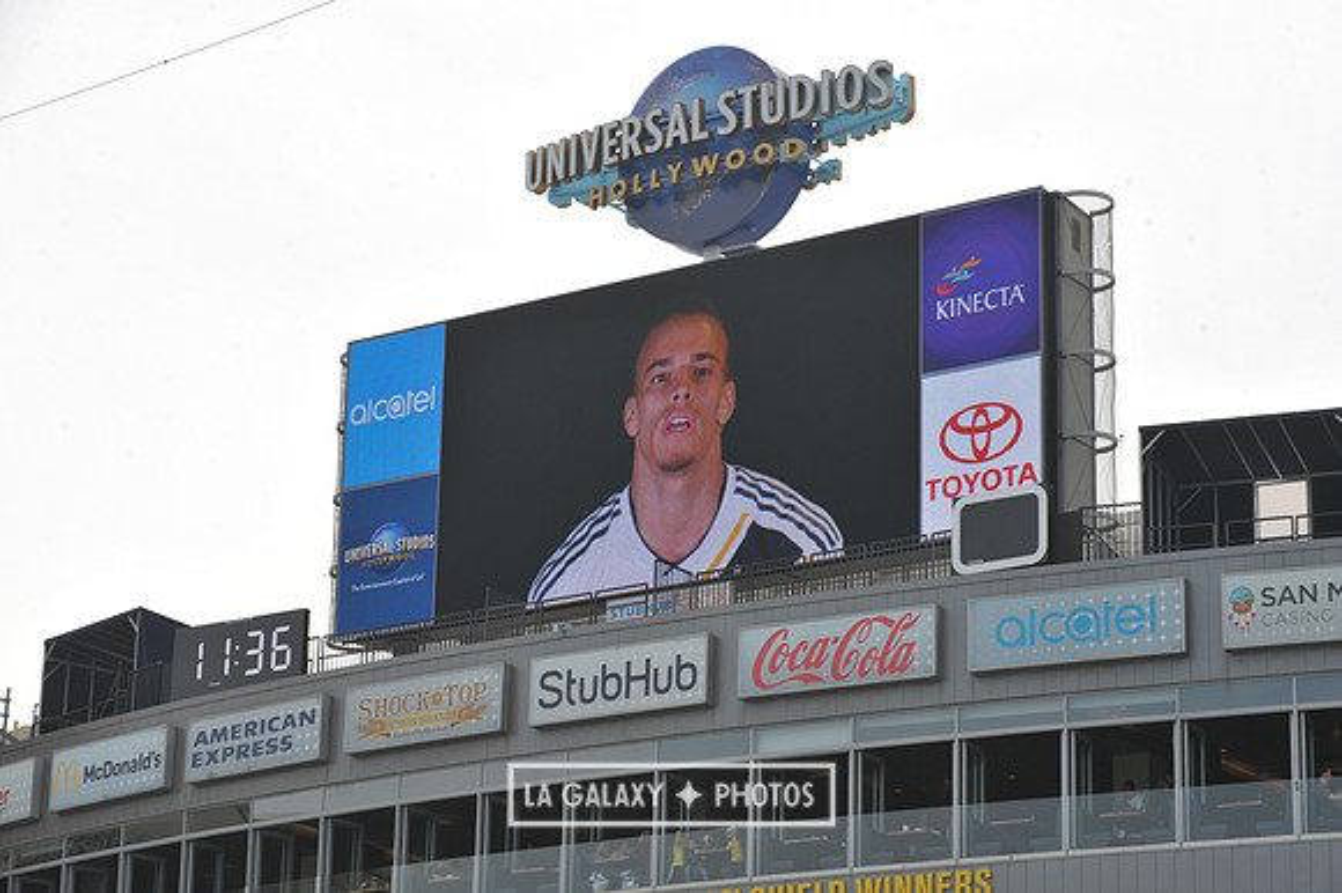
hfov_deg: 20.8
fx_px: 3651
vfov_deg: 13.9
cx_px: 671
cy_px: 446
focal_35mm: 98
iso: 250
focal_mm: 98
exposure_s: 1/400
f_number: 10
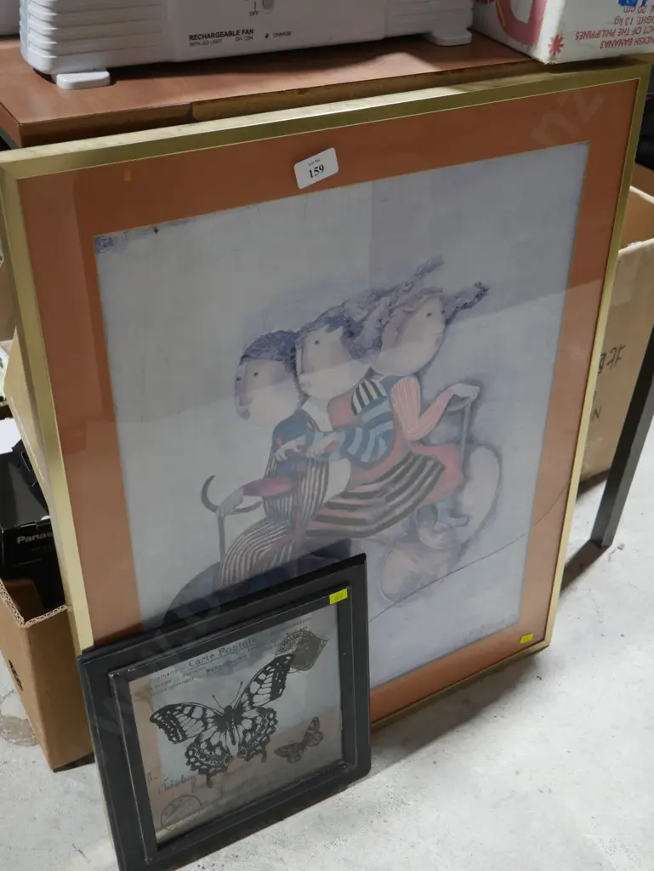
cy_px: 436
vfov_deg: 46.8
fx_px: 1007
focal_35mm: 40
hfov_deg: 36.0
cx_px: 327
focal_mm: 20
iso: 640
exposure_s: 1/60
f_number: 4.4
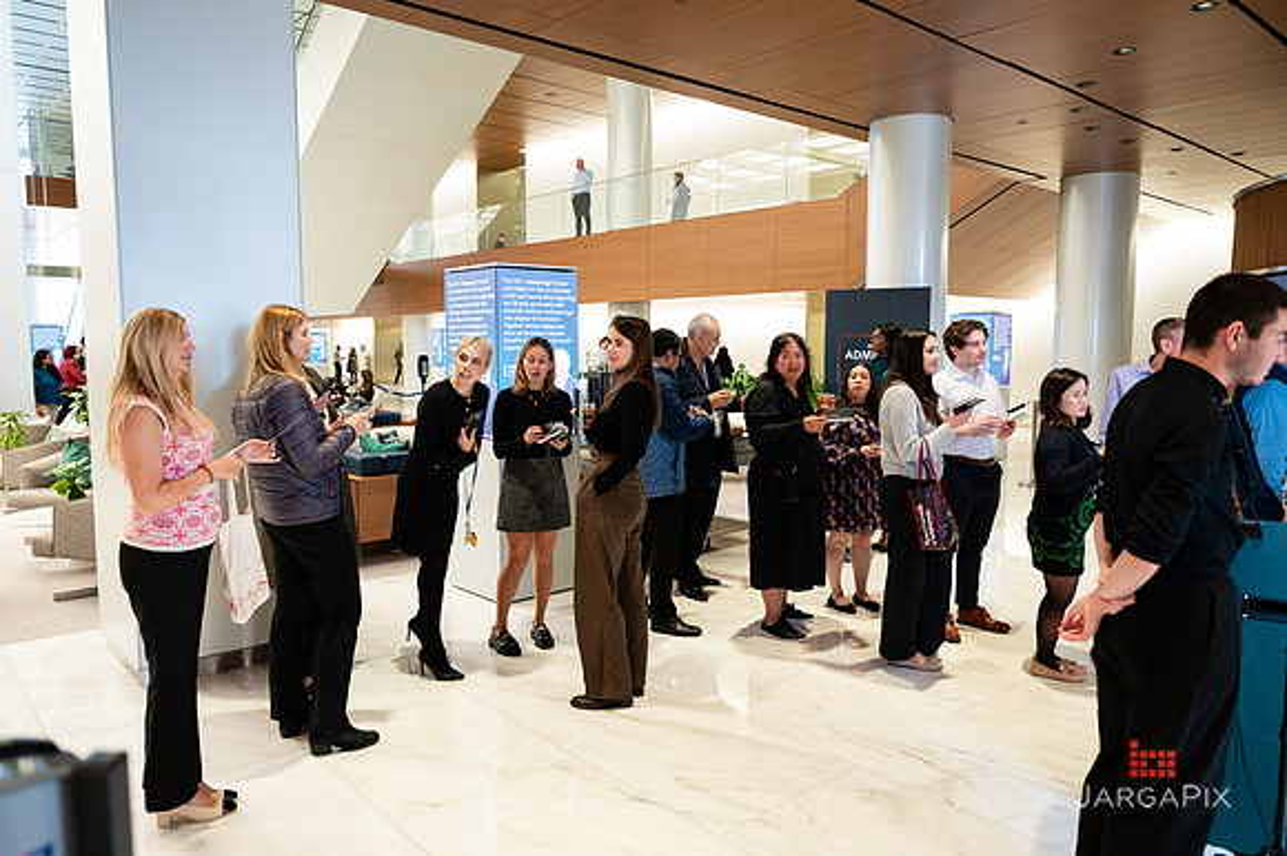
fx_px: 884
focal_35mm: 25
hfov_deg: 72.1
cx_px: 644
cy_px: 428
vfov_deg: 51.7
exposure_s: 1/200
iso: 1250
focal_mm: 24
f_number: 3.2
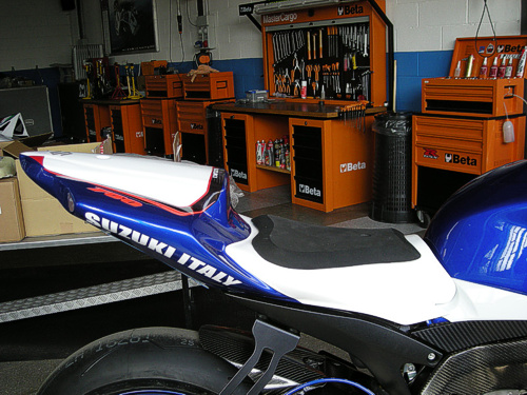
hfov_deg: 42.9
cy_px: 198
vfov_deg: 32.9
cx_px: 264
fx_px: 670
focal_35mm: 44
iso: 80
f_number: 3.1
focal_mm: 7.1
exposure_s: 1/60
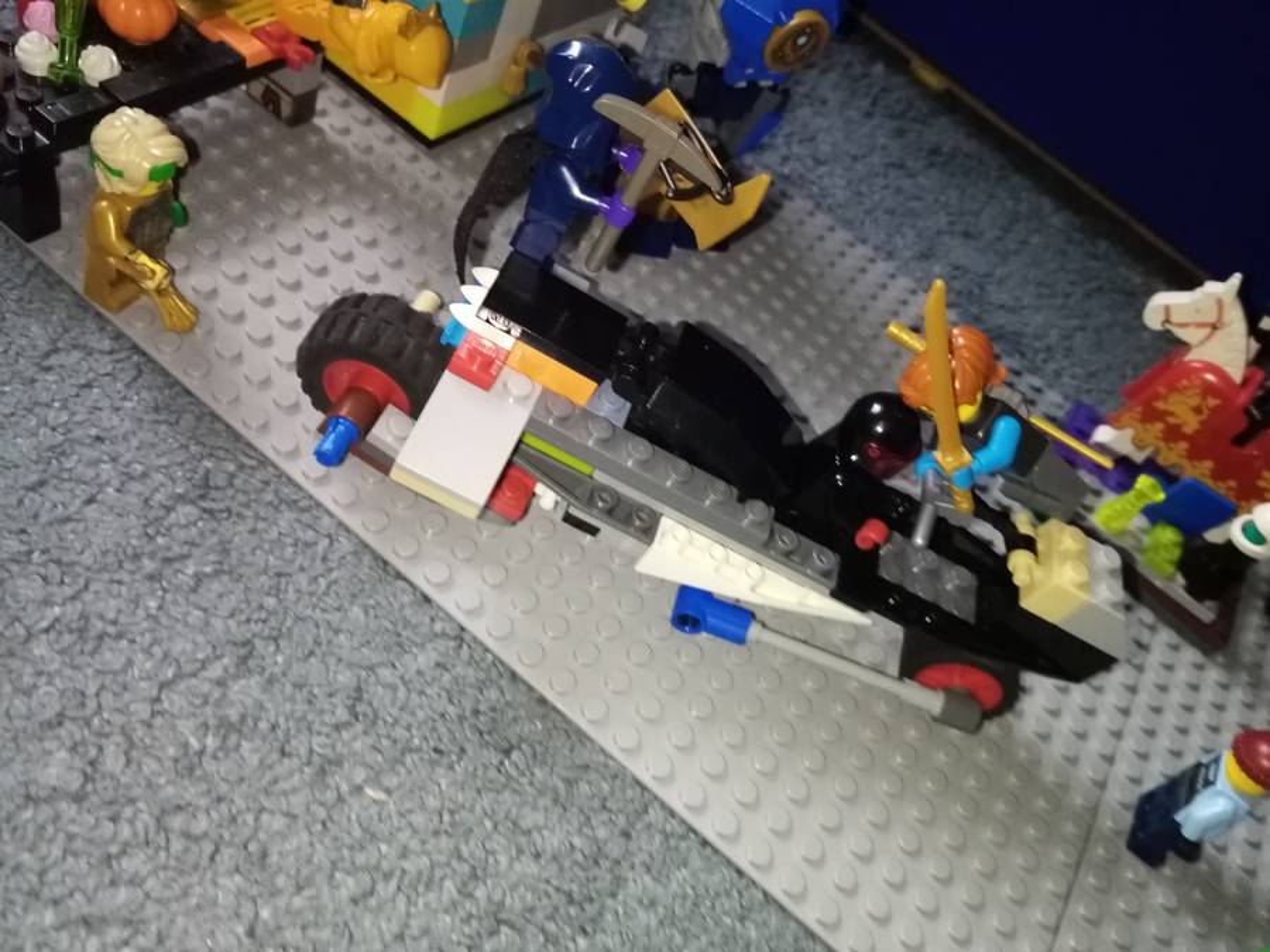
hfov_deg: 67.3
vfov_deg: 53.1
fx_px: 954
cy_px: 476
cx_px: 635
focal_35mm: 26
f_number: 1.8
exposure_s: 1/25
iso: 458
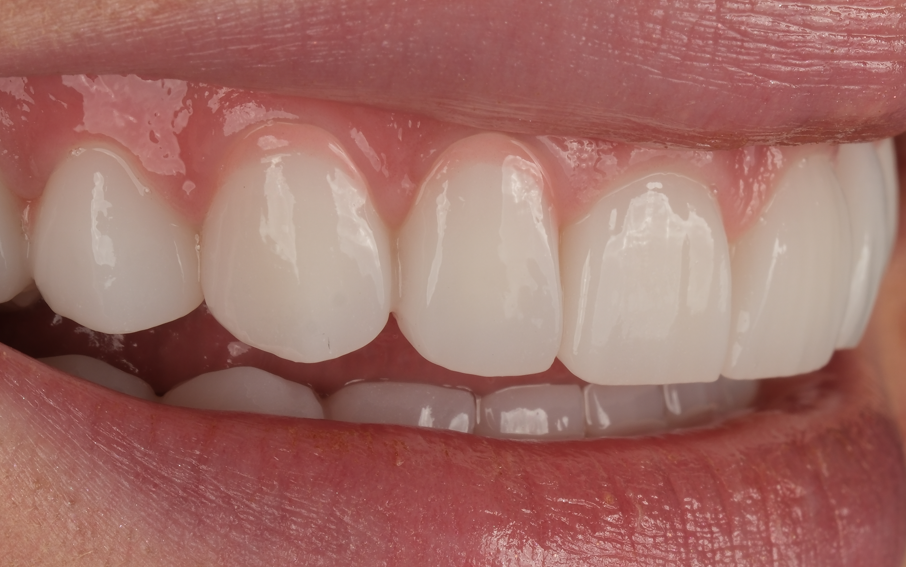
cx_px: 594
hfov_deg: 8.9
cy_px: 286
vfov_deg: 5.6
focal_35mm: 236
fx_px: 5827
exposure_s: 1/125
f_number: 20
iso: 125
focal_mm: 80
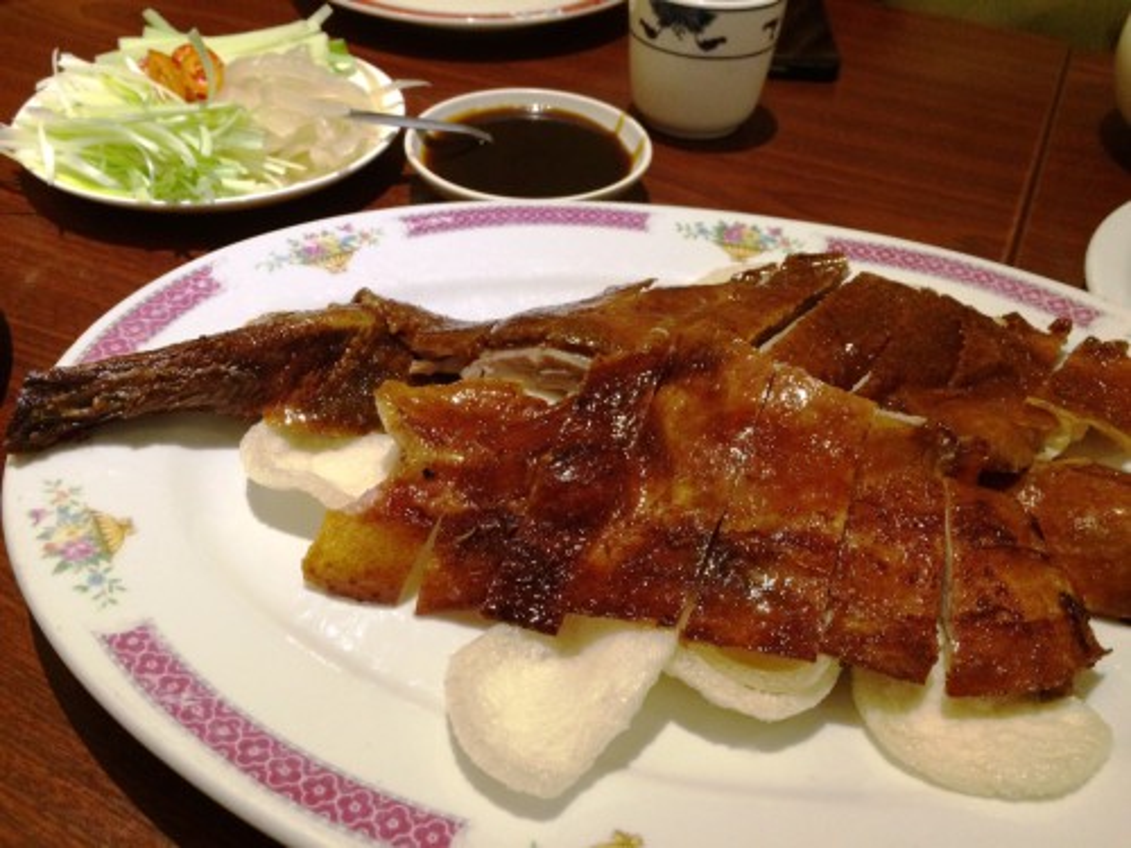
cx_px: 566
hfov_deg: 61.7
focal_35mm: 29
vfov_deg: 48.2
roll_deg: -0.7
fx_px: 948
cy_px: 424
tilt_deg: -42.5
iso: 250
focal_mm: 4.15
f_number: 2.2
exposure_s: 1/33
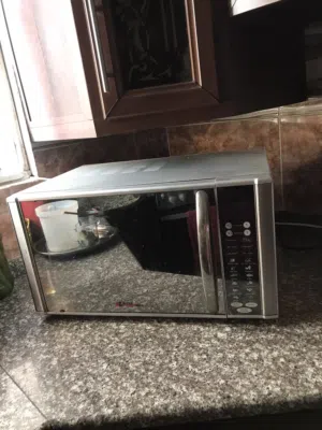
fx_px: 347
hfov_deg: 49.7
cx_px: 161
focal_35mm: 28
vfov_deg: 63.4
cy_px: 215
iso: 64
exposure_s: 1/17
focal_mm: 3.99
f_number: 1.8
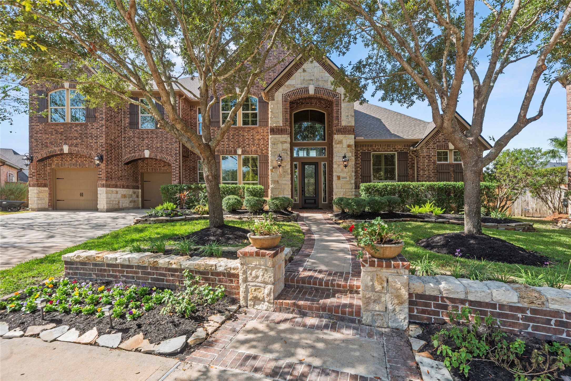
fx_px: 254
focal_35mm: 16
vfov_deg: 73.8
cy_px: 190
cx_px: 286
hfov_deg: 96.7
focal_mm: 16
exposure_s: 1/100
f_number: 8
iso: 110
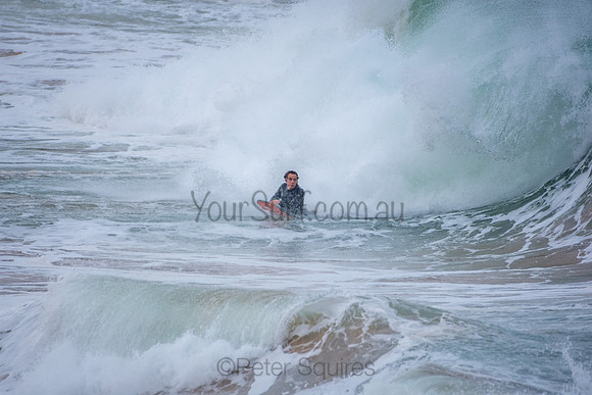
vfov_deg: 1.8
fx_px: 12336
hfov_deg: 2.7
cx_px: 296
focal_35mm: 750
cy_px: 198
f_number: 5.6
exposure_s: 1/1000
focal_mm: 500
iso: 250
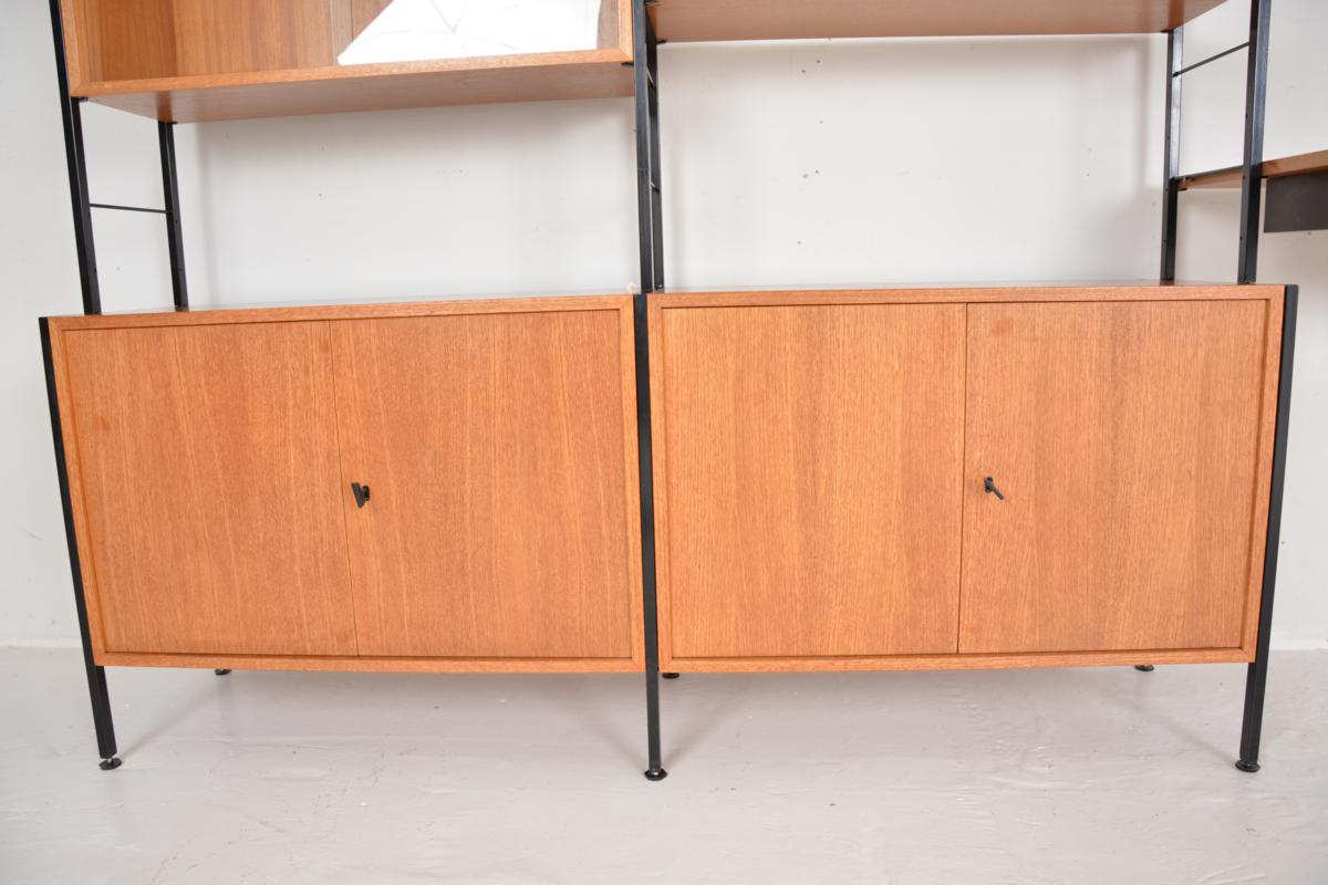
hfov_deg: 67.4
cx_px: 664
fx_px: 996
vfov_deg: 47.9
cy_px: 442
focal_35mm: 27
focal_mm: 18
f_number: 4.5
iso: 320
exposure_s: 1/125
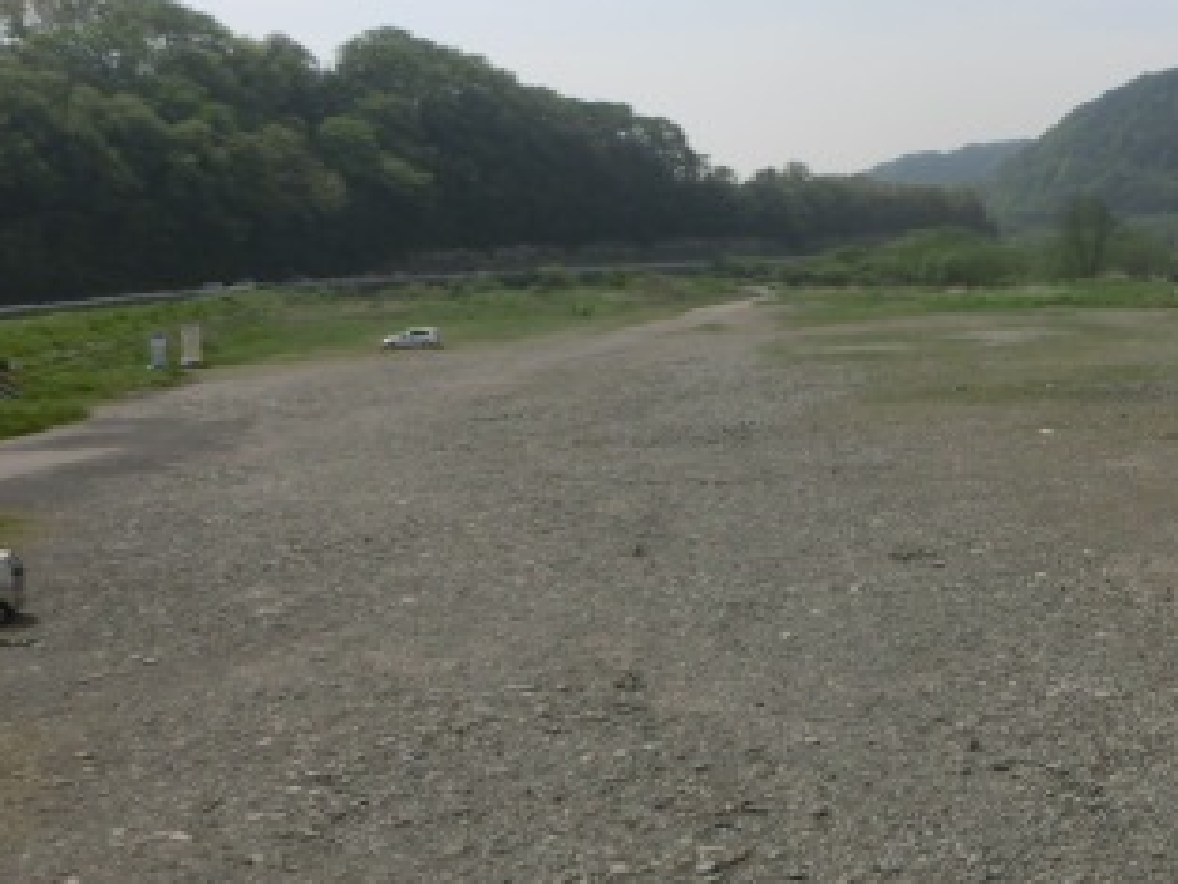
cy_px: 331
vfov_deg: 29.6
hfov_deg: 35.4
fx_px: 1668
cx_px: 1167
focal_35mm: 49
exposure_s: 1/320
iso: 80
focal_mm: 4.24
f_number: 7.9
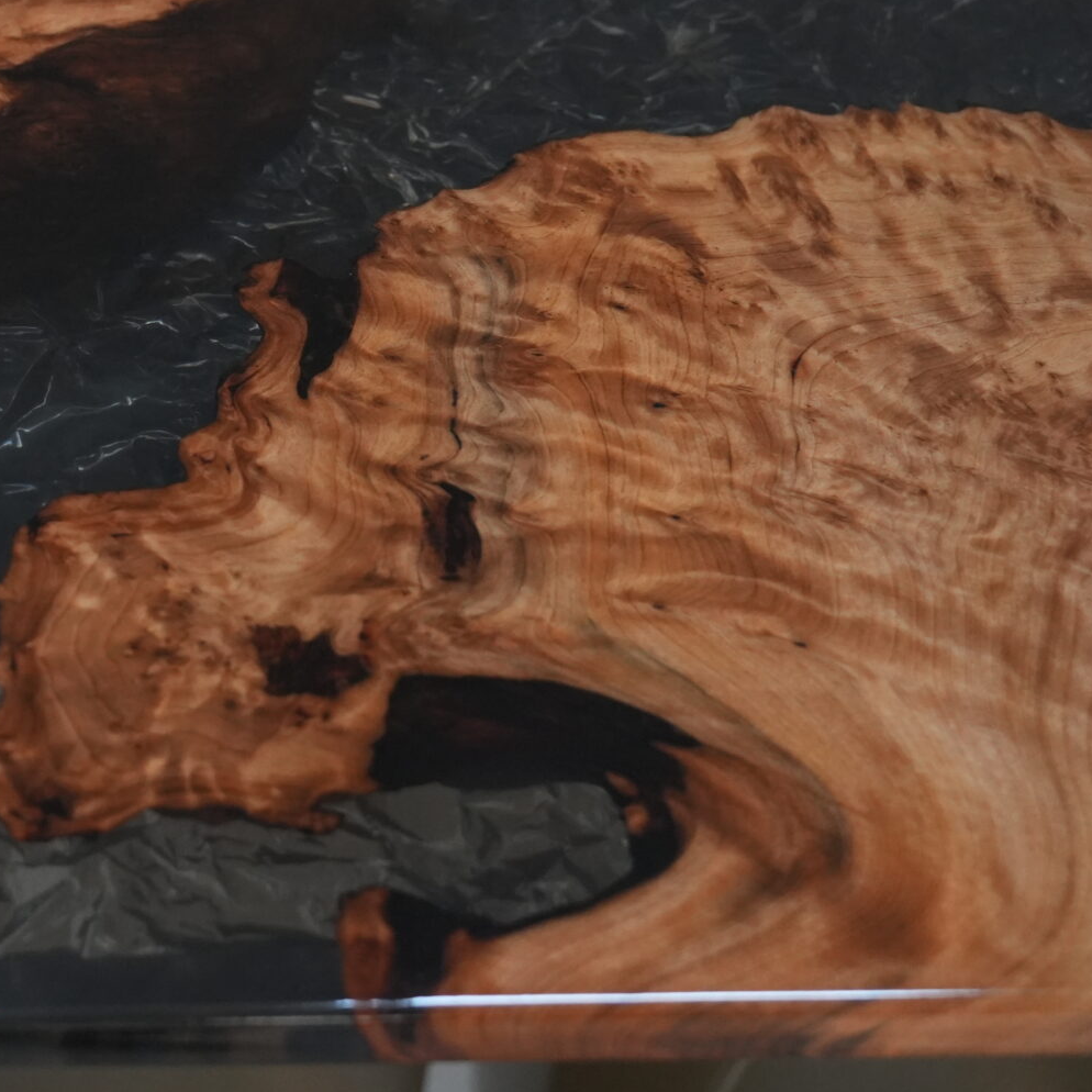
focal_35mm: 81
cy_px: 300
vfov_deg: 21.2
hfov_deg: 20.4
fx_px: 2891
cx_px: -100
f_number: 5
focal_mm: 37
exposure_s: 1/60
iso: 3200
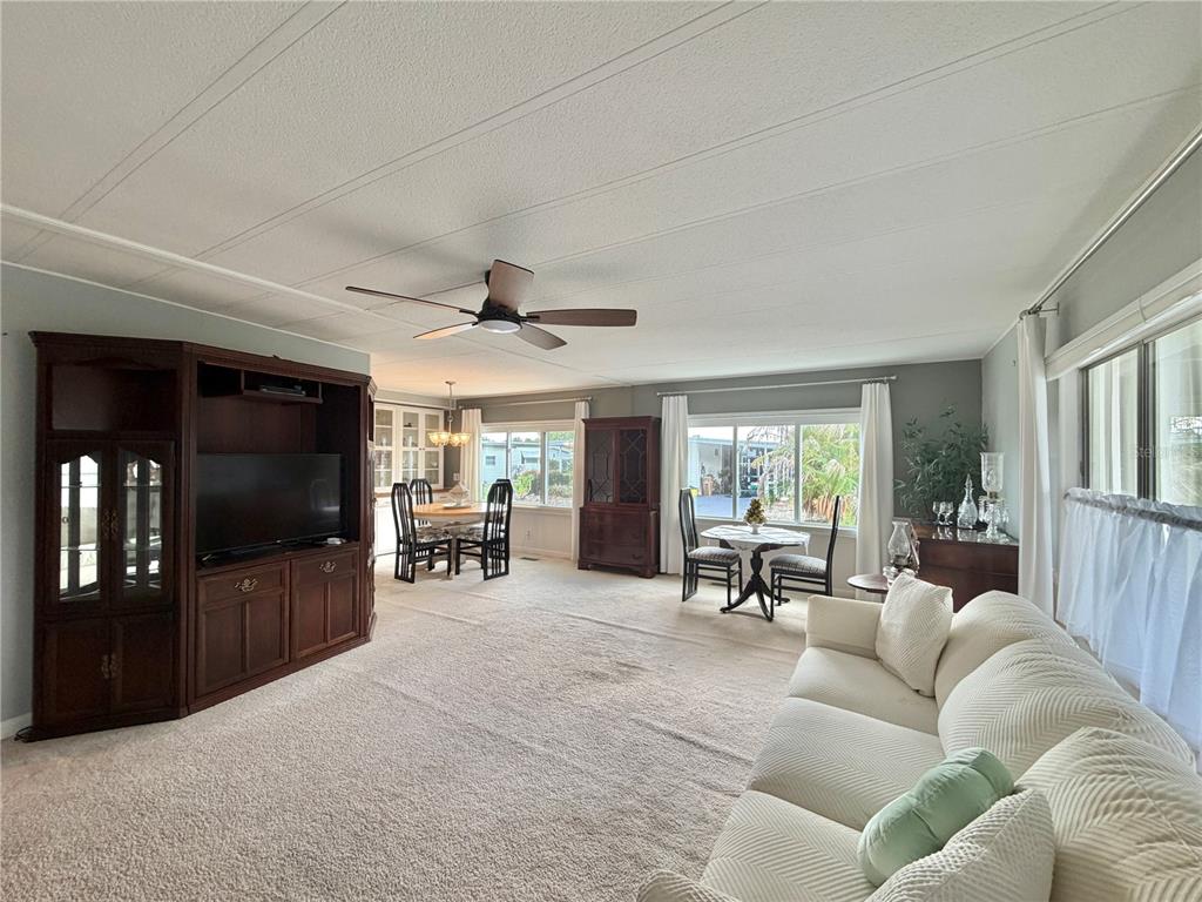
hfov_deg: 102.1
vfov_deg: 85.7
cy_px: 451
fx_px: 486
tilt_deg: +1.4
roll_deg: -0.2
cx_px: 601
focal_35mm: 14
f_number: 2.2
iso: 160
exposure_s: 1/120
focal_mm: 2.22
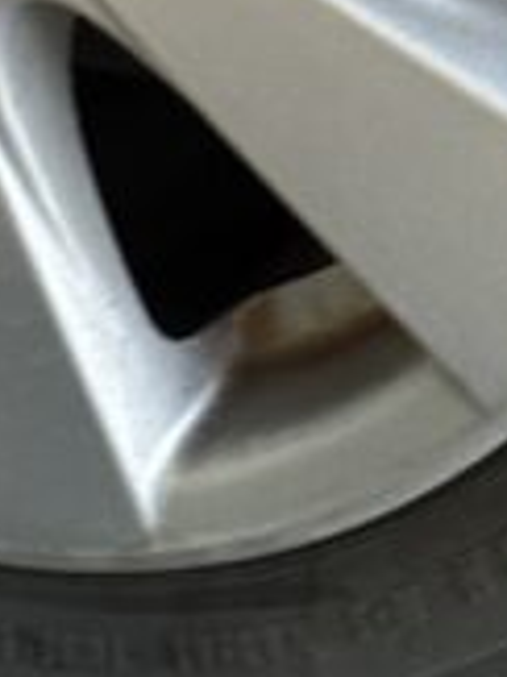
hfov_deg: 9.5
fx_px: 2953
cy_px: 1350
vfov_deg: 11.7
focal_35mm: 151
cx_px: -299
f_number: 1.78
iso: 250
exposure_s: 1/107
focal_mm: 6.86
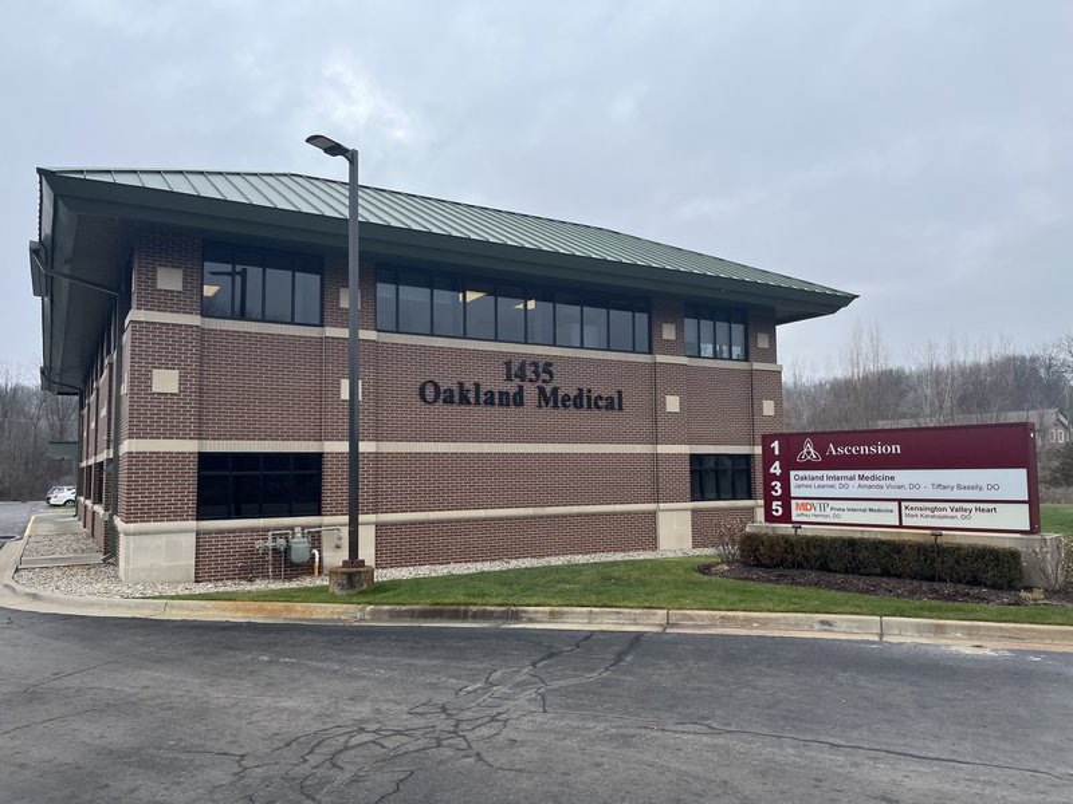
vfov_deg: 53.1
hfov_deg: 67.3
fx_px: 806
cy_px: 402
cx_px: 536
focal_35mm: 26
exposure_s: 1/1175
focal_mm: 5.1
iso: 50
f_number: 1.6
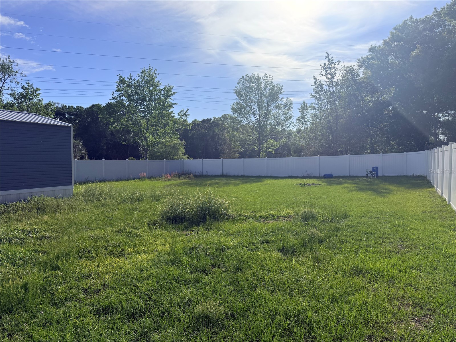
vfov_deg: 56.8
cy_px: 171
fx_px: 316
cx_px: 228
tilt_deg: -3.4
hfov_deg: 71.6
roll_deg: -1.3
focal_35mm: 24
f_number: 1.78
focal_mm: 6.76
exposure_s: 1/9091
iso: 125
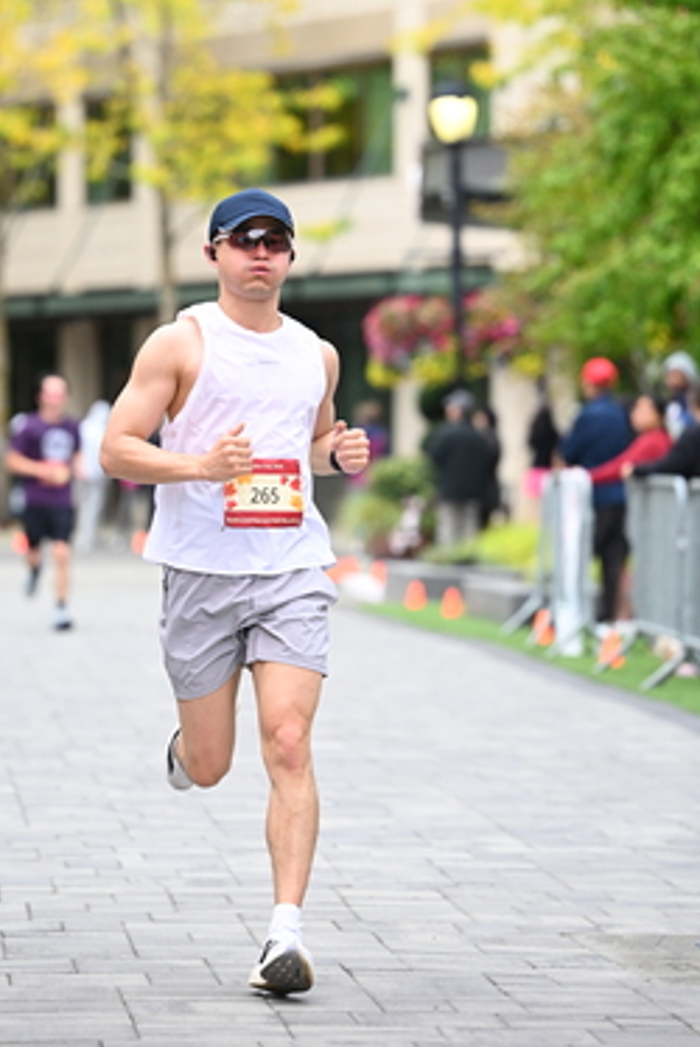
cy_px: 386
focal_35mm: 191
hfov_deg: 7.2
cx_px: 279
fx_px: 5560
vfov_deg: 10.8
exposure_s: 1/2000
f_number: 2.8
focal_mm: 130
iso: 1000
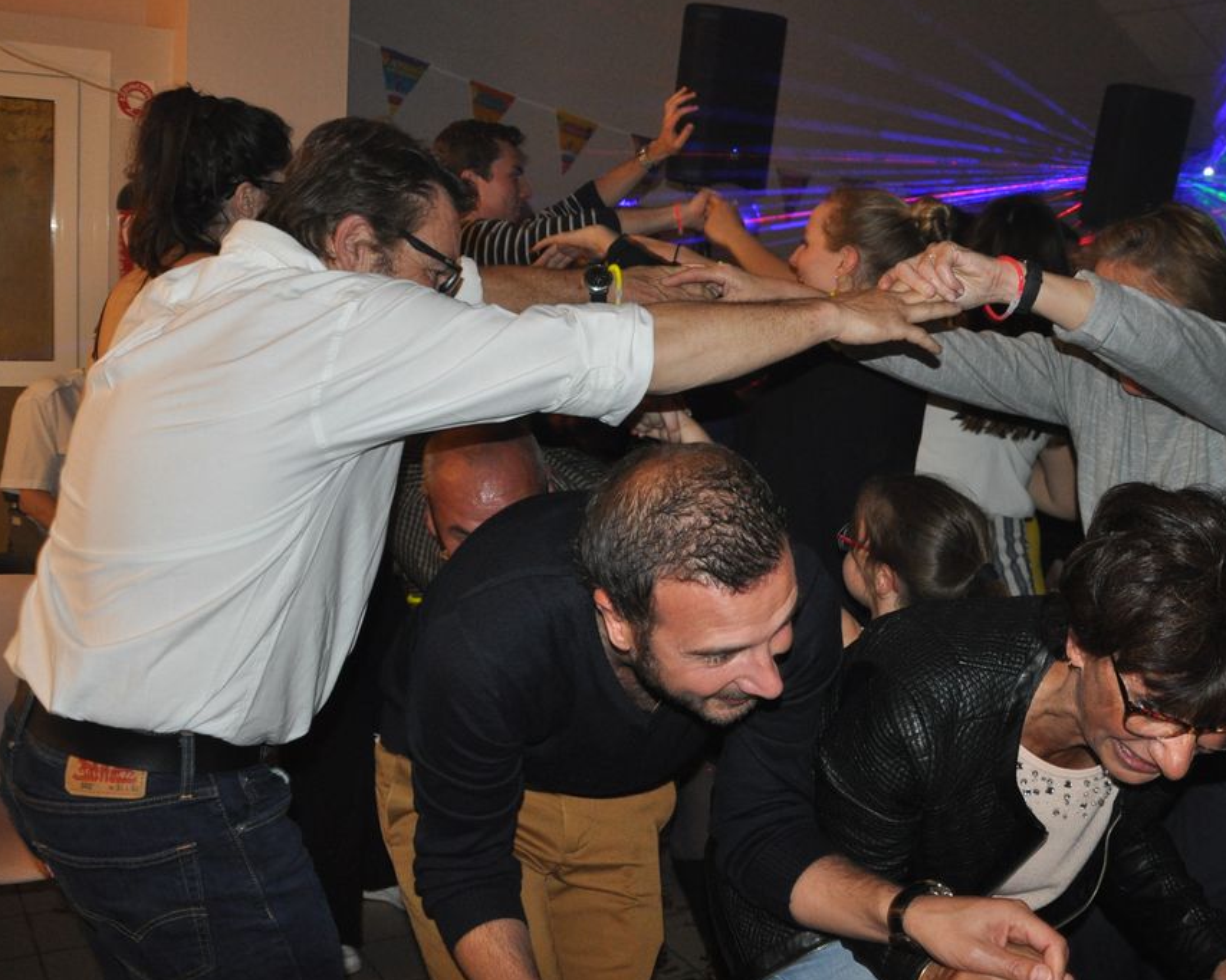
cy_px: 473
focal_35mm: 38
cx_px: 681
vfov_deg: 39.1
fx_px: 1379
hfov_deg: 47.9
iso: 800
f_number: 3.5
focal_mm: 18
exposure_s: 1/60
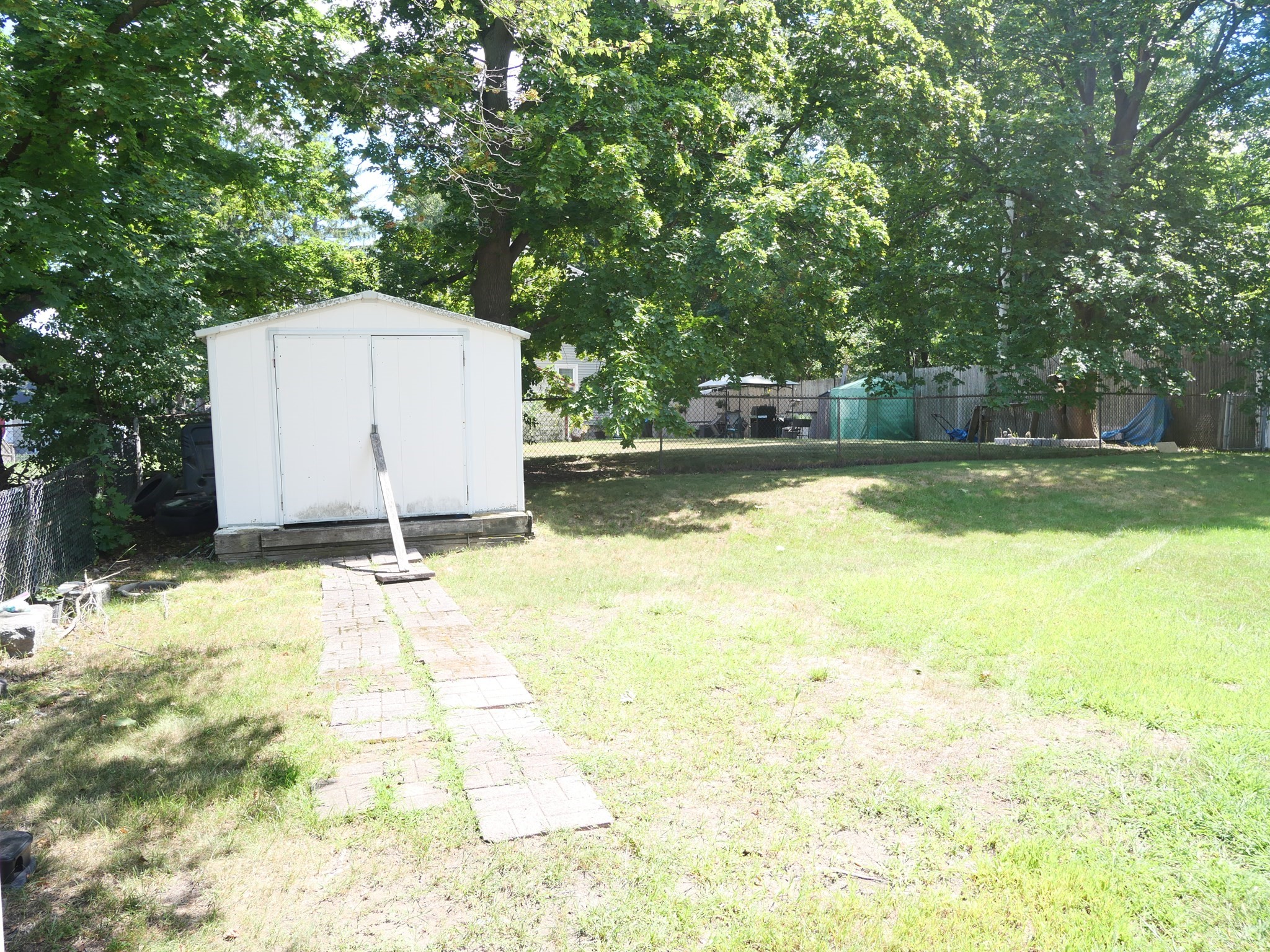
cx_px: 635
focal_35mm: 24
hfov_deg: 71.6
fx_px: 881
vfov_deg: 56.8
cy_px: 476
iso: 200
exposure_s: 1/200
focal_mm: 12
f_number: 4.5
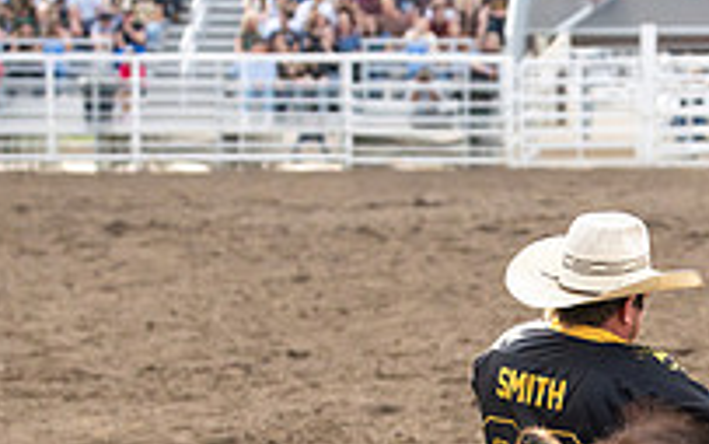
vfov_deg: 4.2
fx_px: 5972
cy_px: 530
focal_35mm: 309
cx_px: 834
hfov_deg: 6.8
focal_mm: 70
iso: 1250
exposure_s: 1/6400
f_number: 3.5
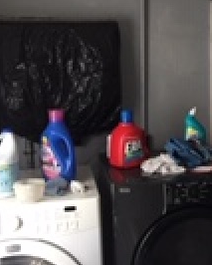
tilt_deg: -6.3
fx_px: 533
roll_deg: -0.3
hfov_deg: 21.9
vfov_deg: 27.9
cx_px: 198
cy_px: 123
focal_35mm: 68
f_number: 2.2
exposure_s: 1/30
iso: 50
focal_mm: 4.15
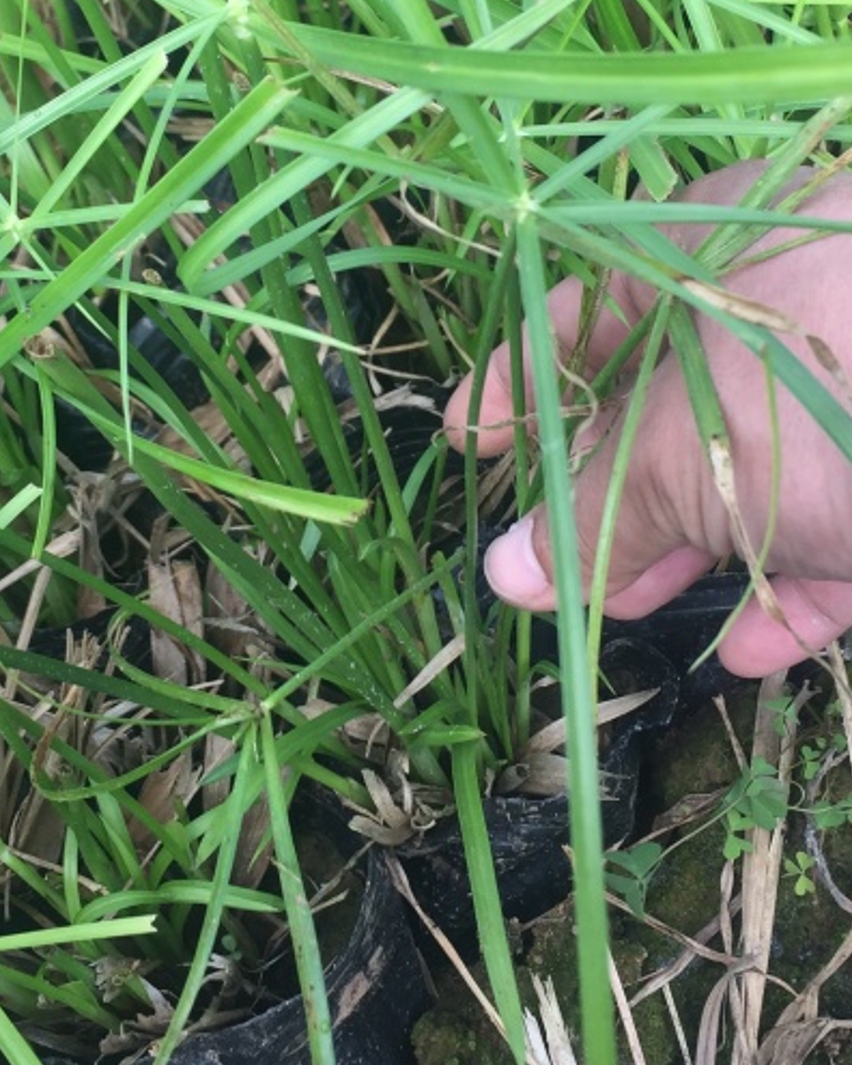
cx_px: 404
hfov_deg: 25.0
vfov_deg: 30.8
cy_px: 369
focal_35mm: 61
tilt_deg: -48.4
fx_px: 1923
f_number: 2.2
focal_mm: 4.15
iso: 32
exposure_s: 1/207
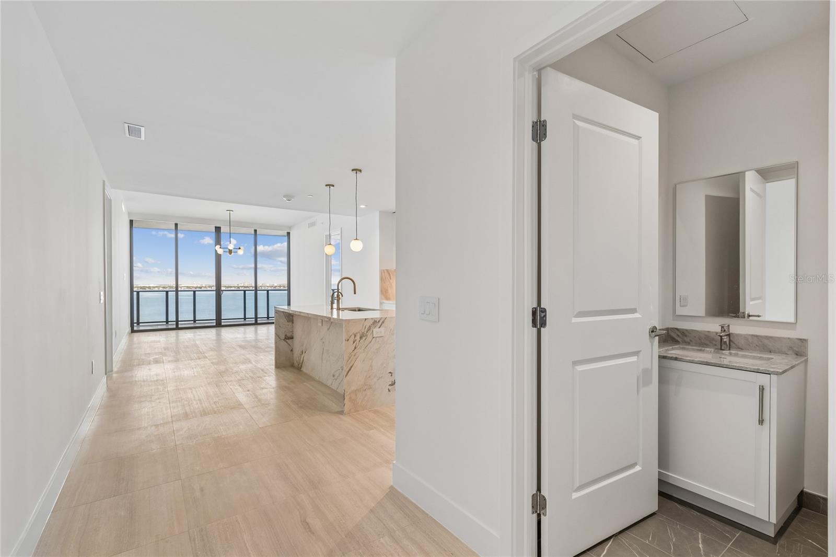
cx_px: 418
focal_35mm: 15
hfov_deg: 100.4
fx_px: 348
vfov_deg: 77.3
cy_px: 278
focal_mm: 10
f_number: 7.1
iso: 100
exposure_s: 1/6
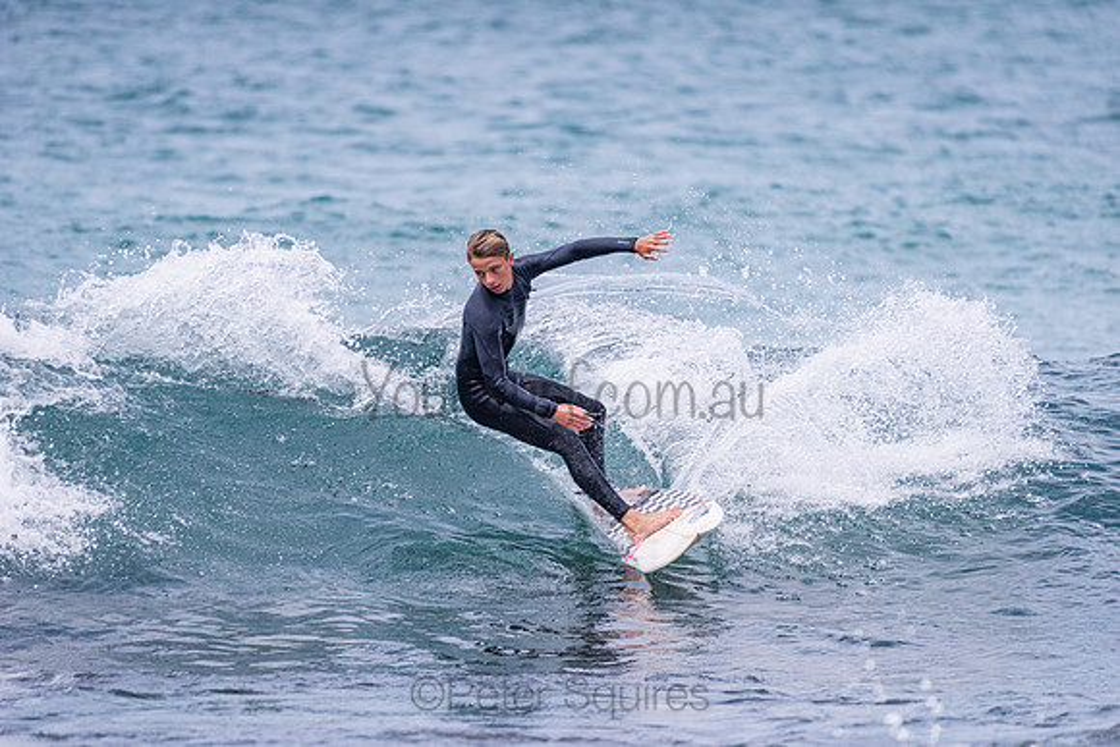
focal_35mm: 500
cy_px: 374
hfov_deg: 4.1
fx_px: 15558
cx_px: 560
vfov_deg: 2.8
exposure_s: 1/1250
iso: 500
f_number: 5.6
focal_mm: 500
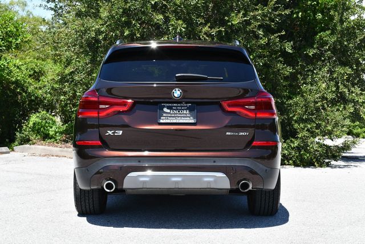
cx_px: 182
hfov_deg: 29.6
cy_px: 122
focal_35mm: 68
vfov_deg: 20.1
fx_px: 690
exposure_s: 1/250
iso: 200
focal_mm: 34
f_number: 8
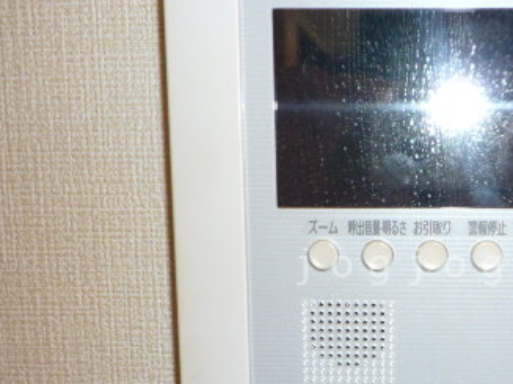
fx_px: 726
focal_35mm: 49
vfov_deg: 29.4
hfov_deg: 37.7
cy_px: 266
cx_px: 403
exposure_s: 1/30
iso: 100
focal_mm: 4.4
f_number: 4
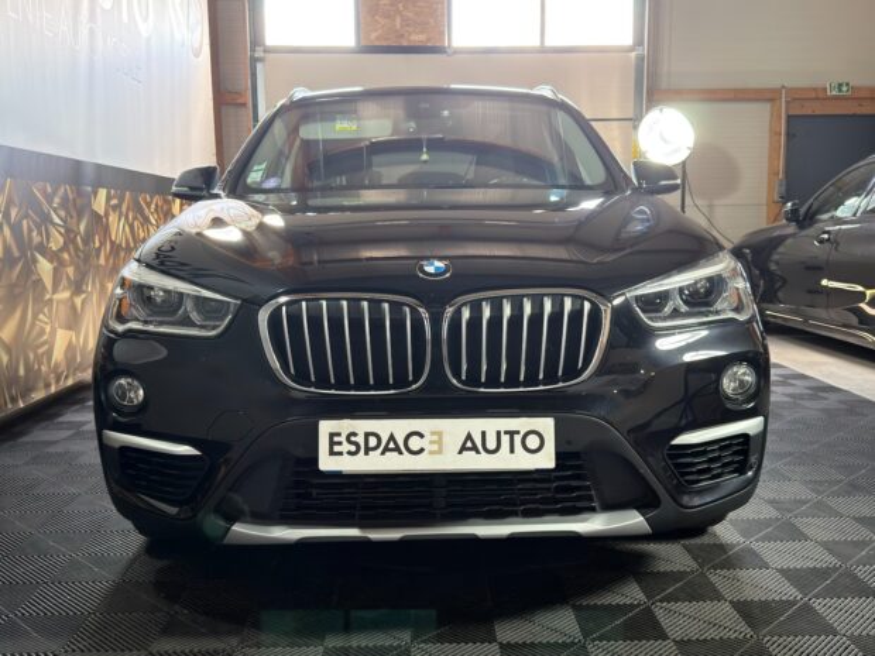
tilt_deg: -6.3
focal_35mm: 35
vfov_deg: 40.7
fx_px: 885
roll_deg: +0.2
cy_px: 328
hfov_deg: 52.6
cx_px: 438
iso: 250
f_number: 1.78
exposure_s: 1/60
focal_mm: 6.76
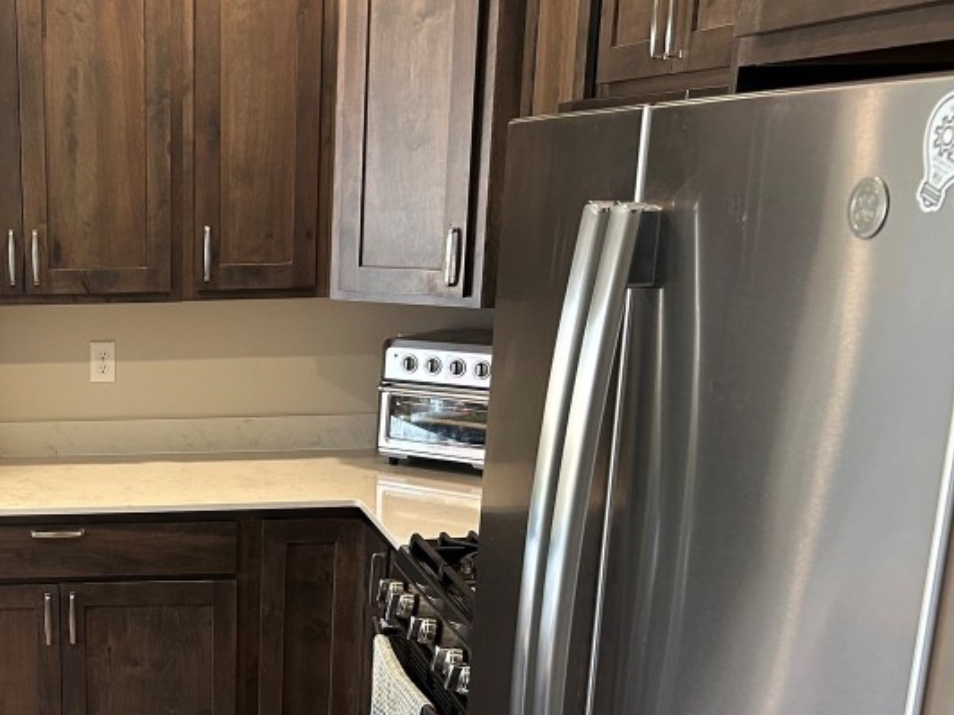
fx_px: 1378
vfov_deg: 28.6
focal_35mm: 50
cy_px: 559
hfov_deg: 35.8
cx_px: 90
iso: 200
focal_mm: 5.7
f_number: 1.5
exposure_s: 1/60
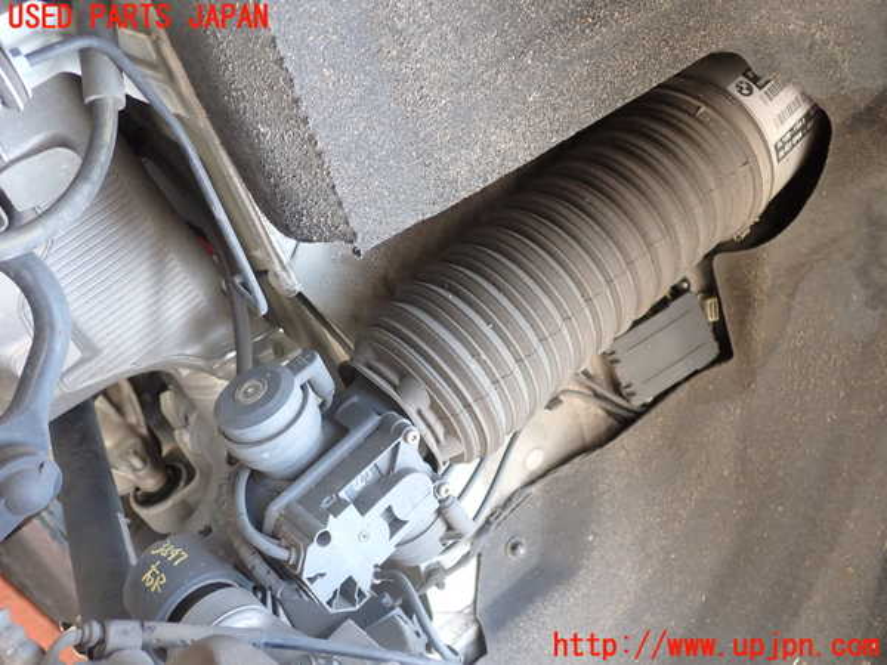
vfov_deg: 46.8
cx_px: 444
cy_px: 332
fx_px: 769
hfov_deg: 60.0
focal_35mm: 30
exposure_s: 1/50
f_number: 2.3
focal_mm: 5.4
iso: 200
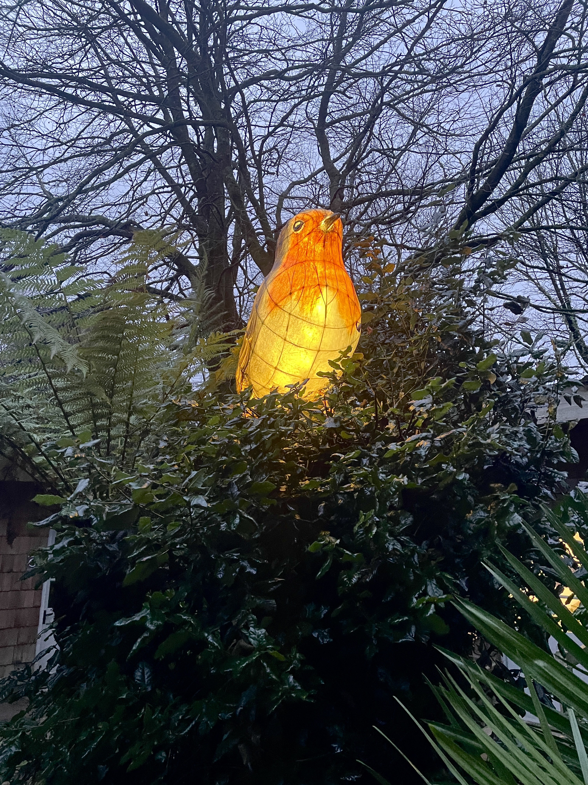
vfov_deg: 67.3
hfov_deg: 53.1
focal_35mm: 26
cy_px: 392
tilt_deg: +15.1
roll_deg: -0.6
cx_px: 294
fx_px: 589
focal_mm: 4.2
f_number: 1.6
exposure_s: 1/54
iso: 500
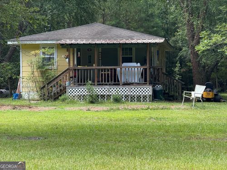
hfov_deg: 16.4
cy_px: 85
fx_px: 787
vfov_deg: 12.3
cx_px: 114
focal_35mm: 120
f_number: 2.8
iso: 50
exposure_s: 1/210
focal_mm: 15.66
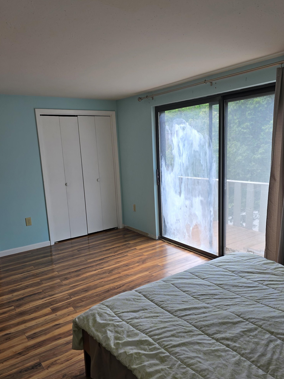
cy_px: 206
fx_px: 295
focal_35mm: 27
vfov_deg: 65.2
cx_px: 150
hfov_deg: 51.3
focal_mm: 6.3
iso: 25
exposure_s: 1/120
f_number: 1.7
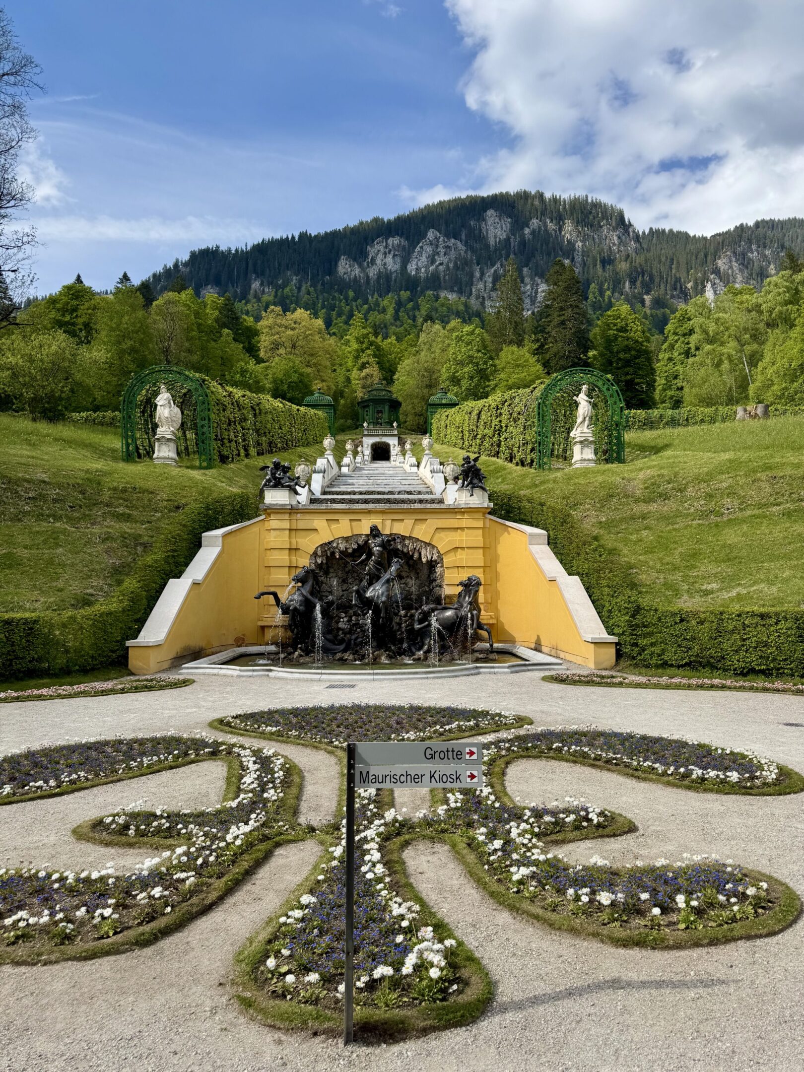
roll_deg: +1.0
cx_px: 402
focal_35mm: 24
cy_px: 536
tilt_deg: +3.5
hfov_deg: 56.8
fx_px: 743
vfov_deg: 71.6
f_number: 1.78
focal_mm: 6.76
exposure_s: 1/3802
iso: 80
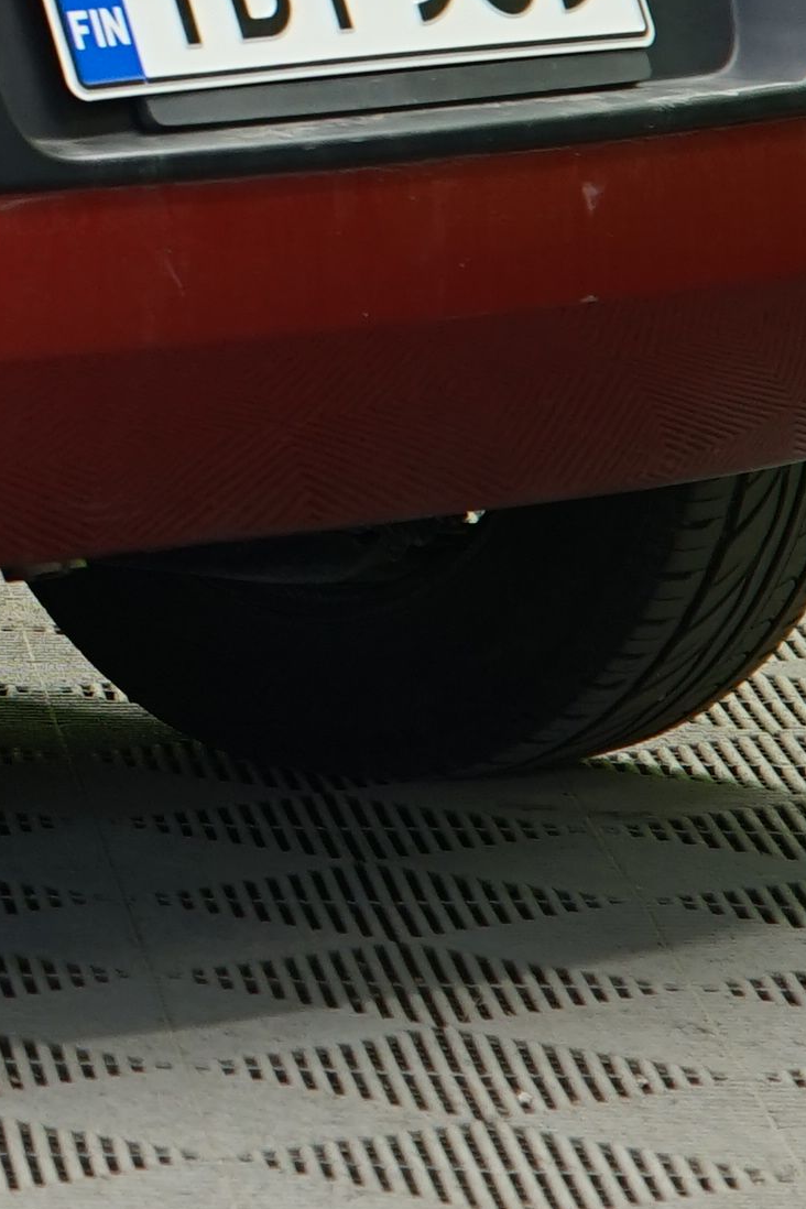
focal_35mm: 410
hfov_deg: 3.3
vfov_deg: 5.0
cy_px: -468
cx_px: -1624
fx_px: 13768
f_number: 5
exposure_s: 1/15
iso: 500
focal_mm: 75
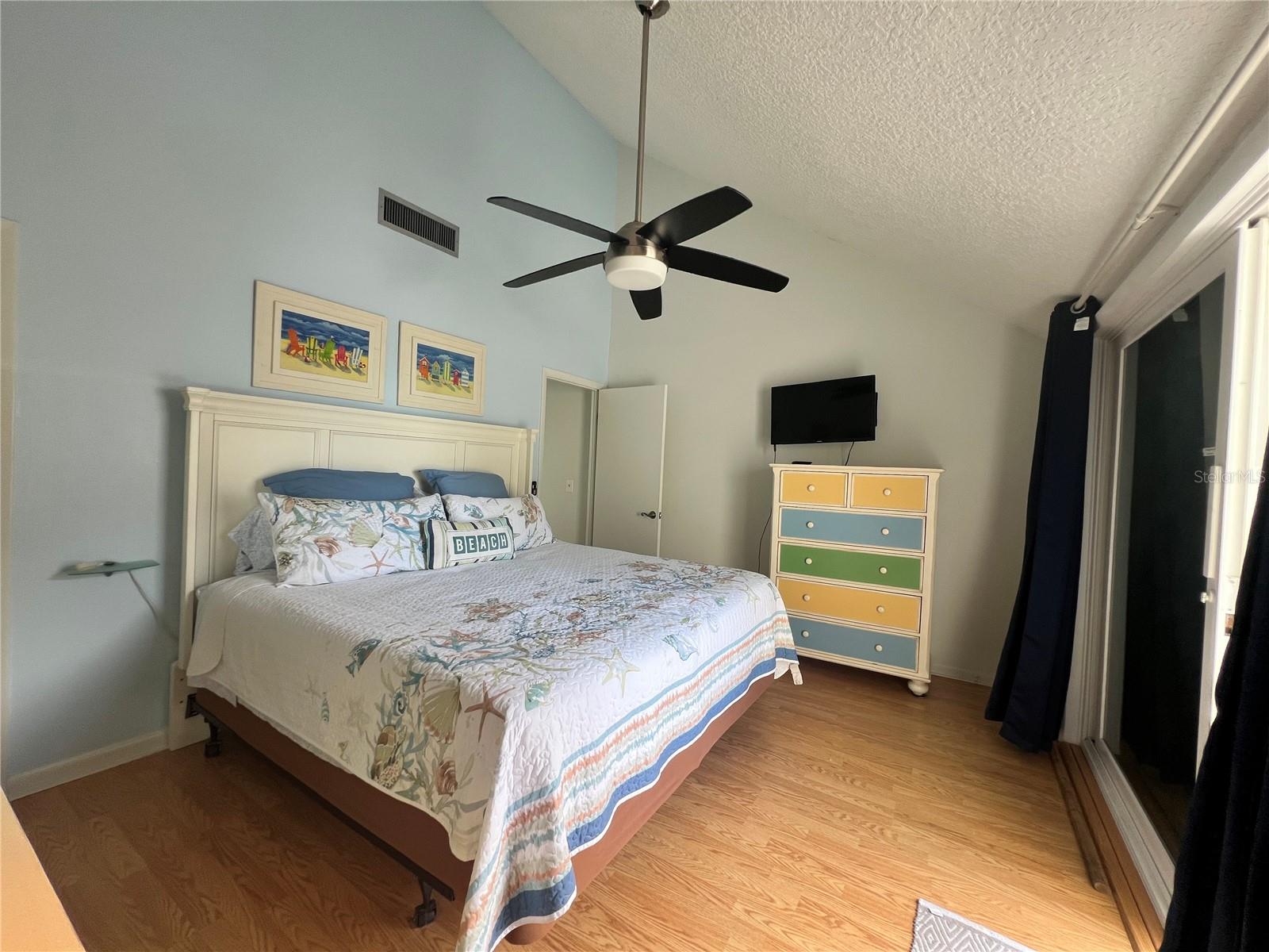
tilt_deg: -0.4
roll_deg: -2.4
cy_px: 476
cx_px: 634
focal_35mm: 13
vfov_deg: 89.9
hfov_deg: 106.2
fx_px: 477
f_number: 1.8
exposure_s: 1/99
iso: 64
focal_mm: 1.57
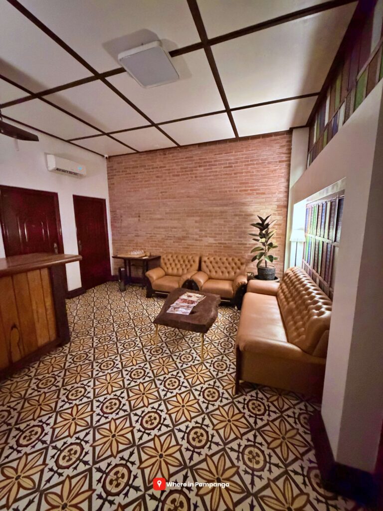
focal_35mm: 14
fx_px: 207
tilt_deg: -9.5
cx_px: 192
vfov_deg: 102.1
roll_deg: +0.2
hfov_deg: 85.7
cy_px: 256
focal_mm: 2.22
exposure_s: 1/40
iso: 1250
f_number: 2.2
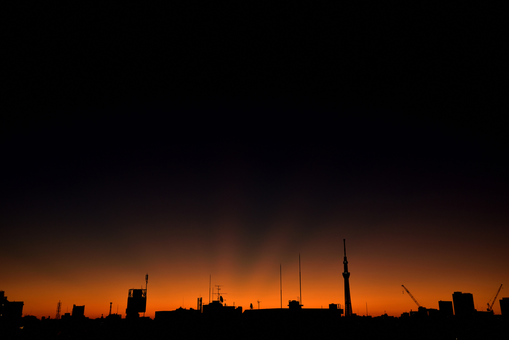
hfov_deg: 54.4
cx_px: 254
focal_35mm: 35
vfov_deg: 37.9
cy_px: 170
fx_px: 495
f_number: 5.6
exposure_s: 1/250
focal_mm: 35
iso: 200
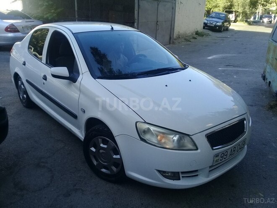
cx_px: 138
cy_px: 104
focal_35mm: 31
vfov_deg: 45.4
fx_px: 248
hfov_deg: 58.4
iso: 50
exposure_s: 1/262
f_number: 2.2
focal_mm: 3.3
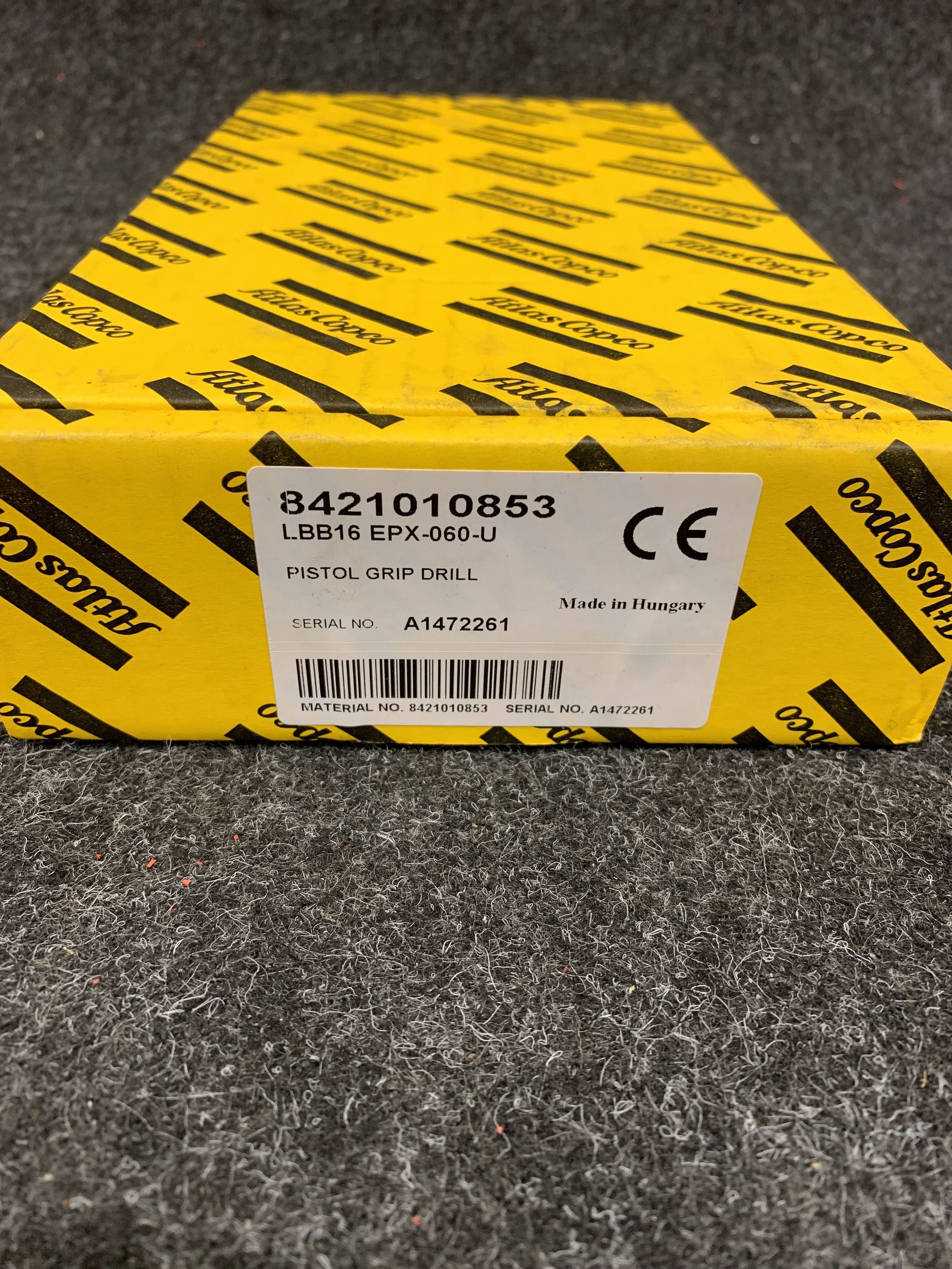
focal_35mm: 26
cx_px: 476
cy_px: 634
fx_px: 953
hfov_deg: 53.1
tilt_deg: -36.1
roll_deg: -0.6
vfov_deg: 67.3
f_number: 1.8
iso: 100
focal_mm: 4.25
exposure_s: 1/60
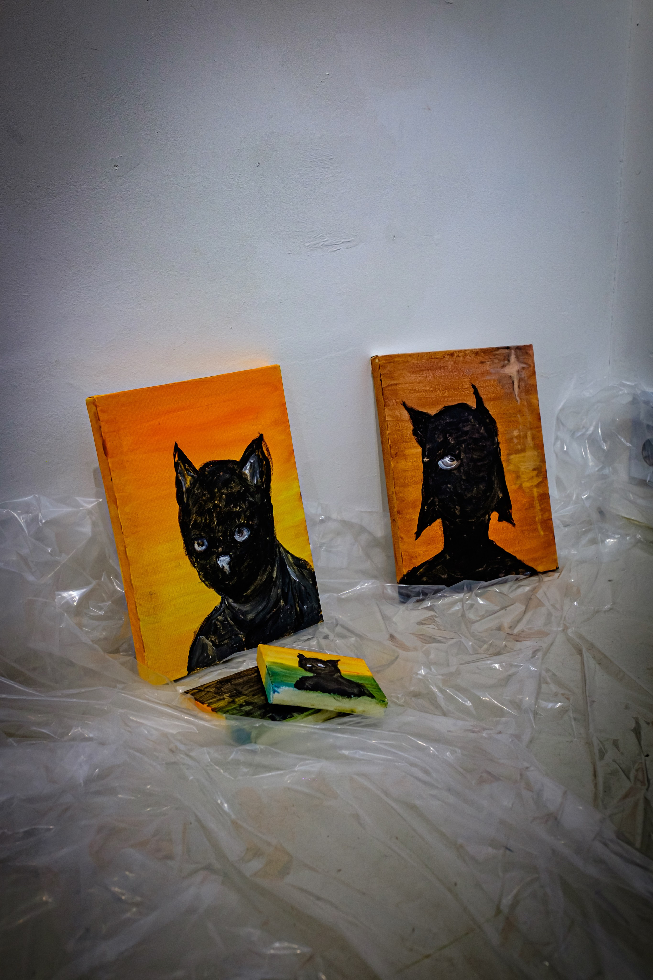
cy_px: 490
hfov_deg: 37.9
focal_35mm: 35
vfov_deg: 54.4
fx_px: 952
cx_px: 326
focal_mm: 23
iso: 400
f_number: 5.6
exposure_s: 1/125
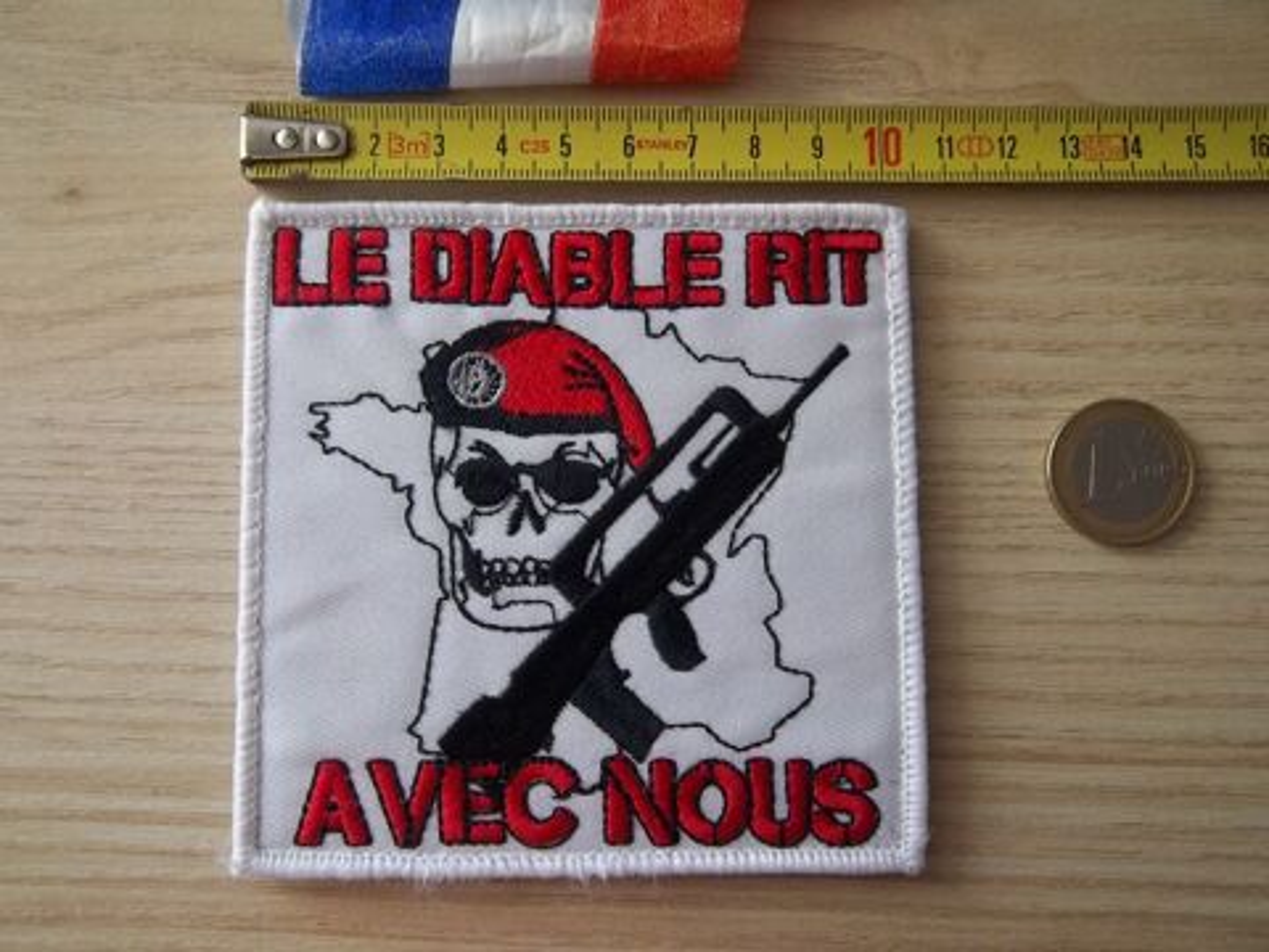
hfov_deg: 63.4
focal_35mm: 28
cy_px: 476
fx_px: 1026
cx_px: 634
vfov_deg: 49.7
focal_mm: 5.05
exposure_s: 1/30
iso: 89
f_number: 3.5
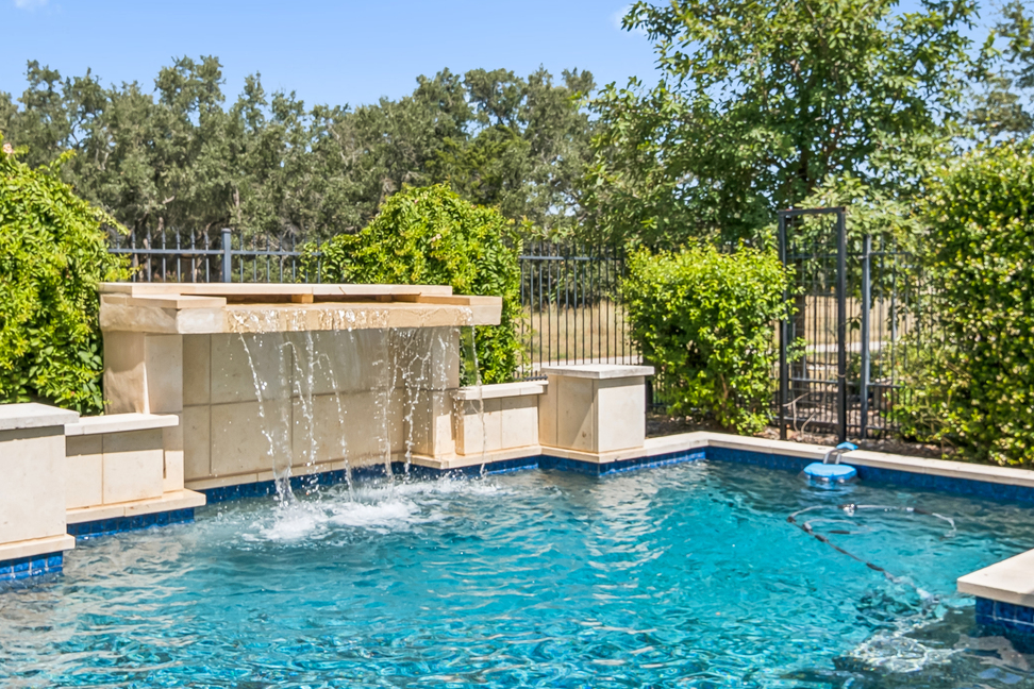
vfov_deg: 37.8
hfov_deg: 54.4
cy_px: 296
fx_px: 1005
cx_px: 489
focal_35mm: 35
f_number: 8
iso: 100
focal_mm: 14
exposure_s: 1/400
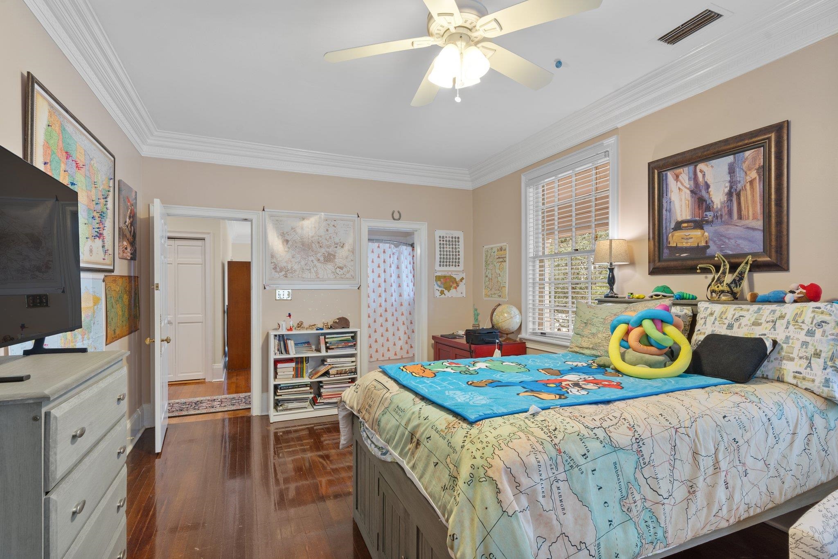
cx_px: 419
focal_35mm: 17
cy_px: 280
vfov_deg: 70.4
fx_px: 396
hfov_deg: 93.3
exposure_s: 5
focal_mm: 17
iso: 100
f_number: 9
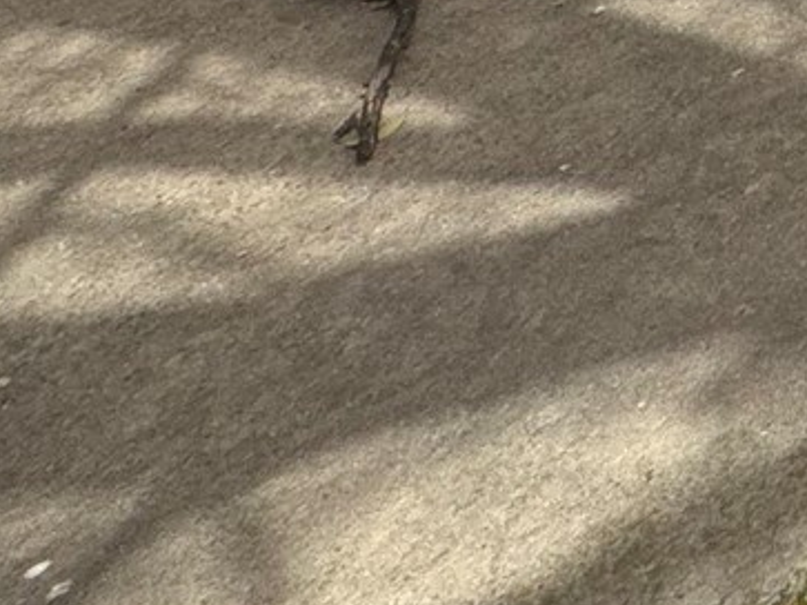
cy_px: -985
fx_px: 1841
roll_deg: -0.8
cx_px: 2074
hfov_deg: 13.9
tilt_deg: -7.1
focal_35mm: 79
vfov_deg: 12.7
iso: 50
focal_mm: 2.22
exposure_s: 1/1449
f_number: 2.2
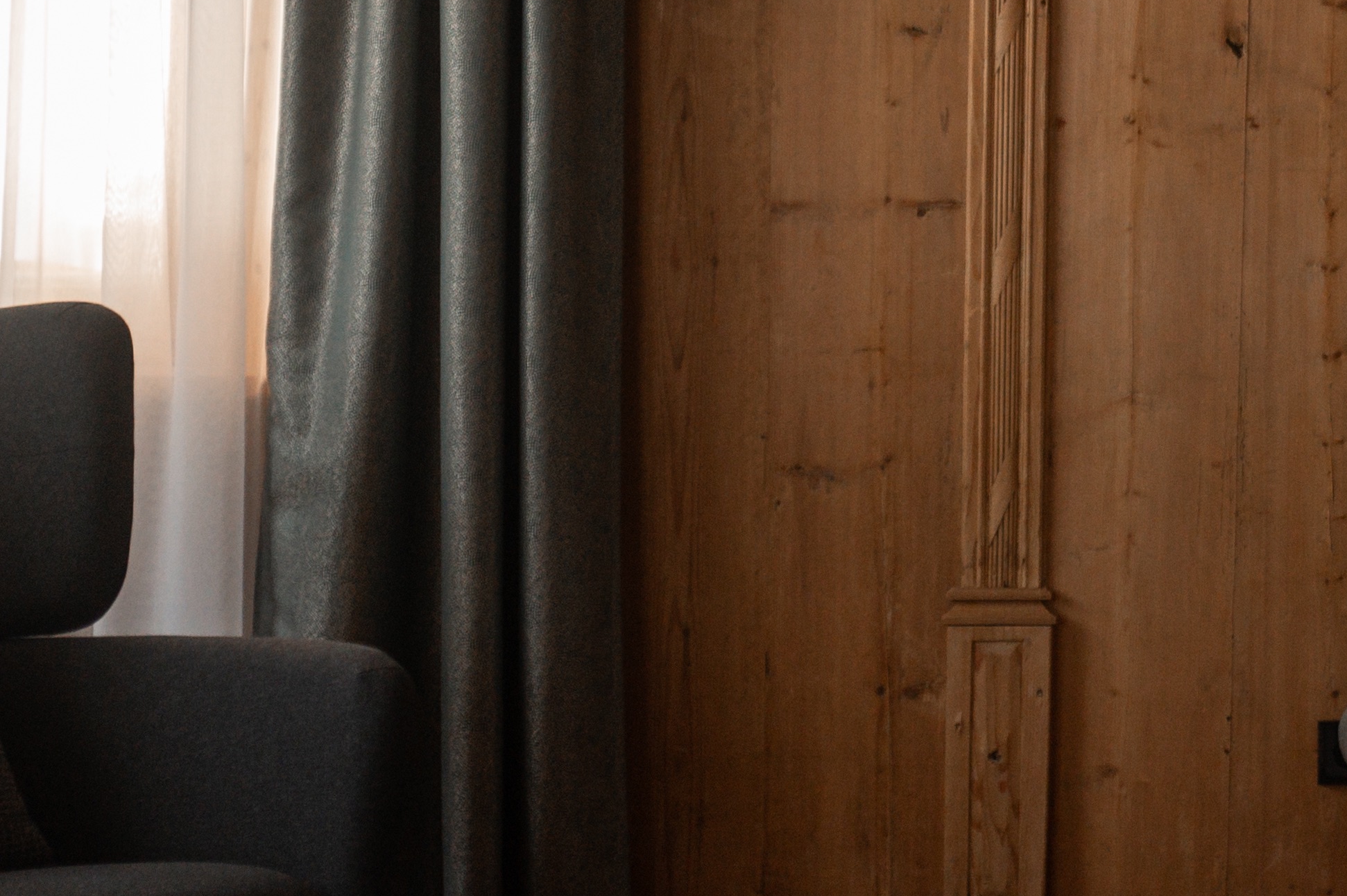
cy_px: 264
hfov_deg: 18.7
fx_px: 4076
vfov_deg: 12.5
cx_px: 977
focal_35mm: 109
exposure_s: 1/500
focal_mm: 35
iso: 800
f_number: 1.4
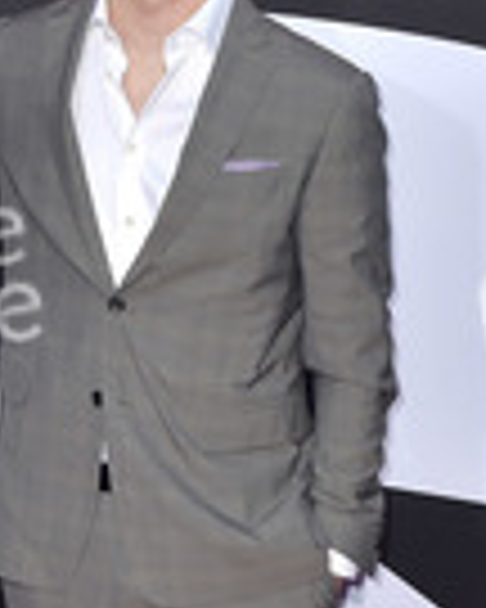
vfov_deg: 18.9
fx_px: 1798
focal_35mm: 100
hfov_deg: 15.0
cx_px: -56
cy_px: 540
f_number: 6.3
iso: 320
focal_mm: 36
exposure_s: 1/250
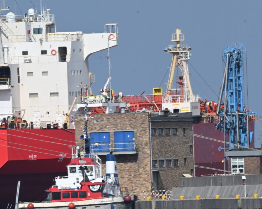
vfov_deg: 1.0
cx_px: 80
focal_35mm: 1520
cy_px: 115
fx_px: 11790
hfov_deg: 1.3
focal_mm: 600
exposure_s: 1/640
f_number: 18
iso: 640
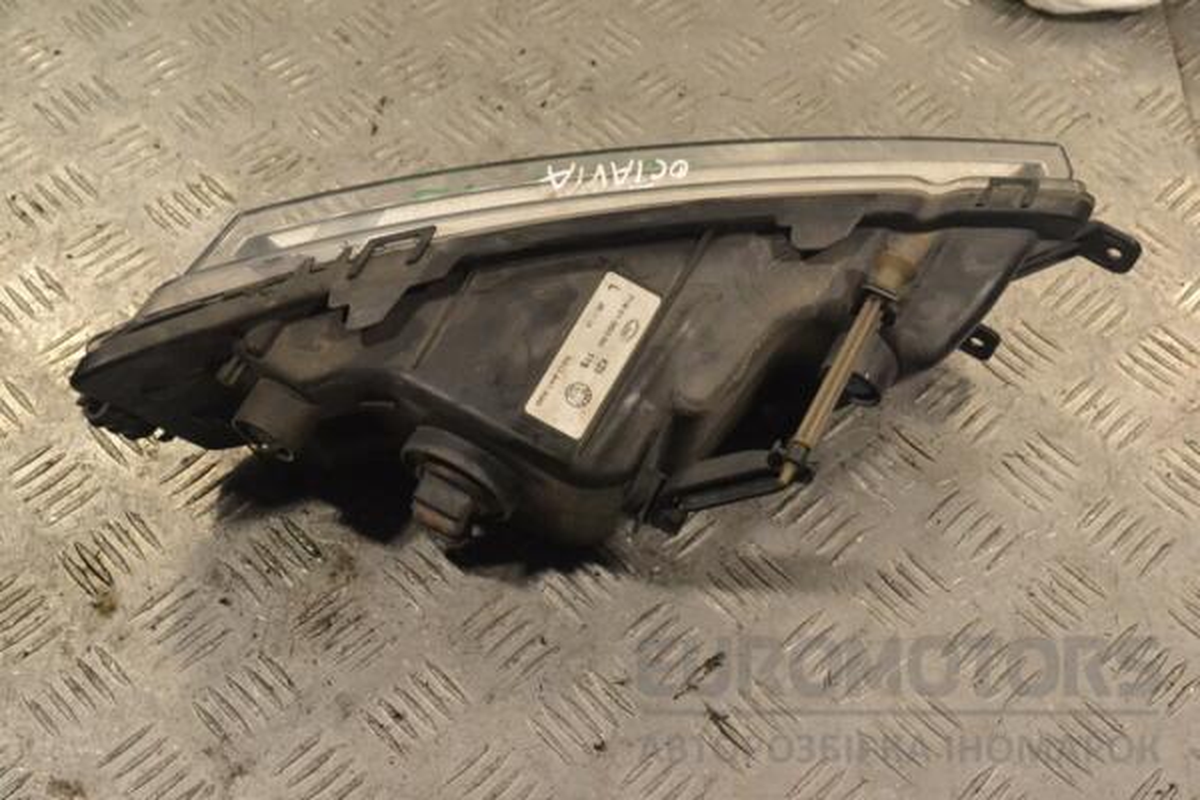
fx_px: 1600
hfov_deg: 41.1
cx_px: 600
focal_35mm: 48
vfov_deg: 28.1
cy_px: 400
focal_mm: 32
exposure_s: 1/400
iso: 3200
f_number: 10
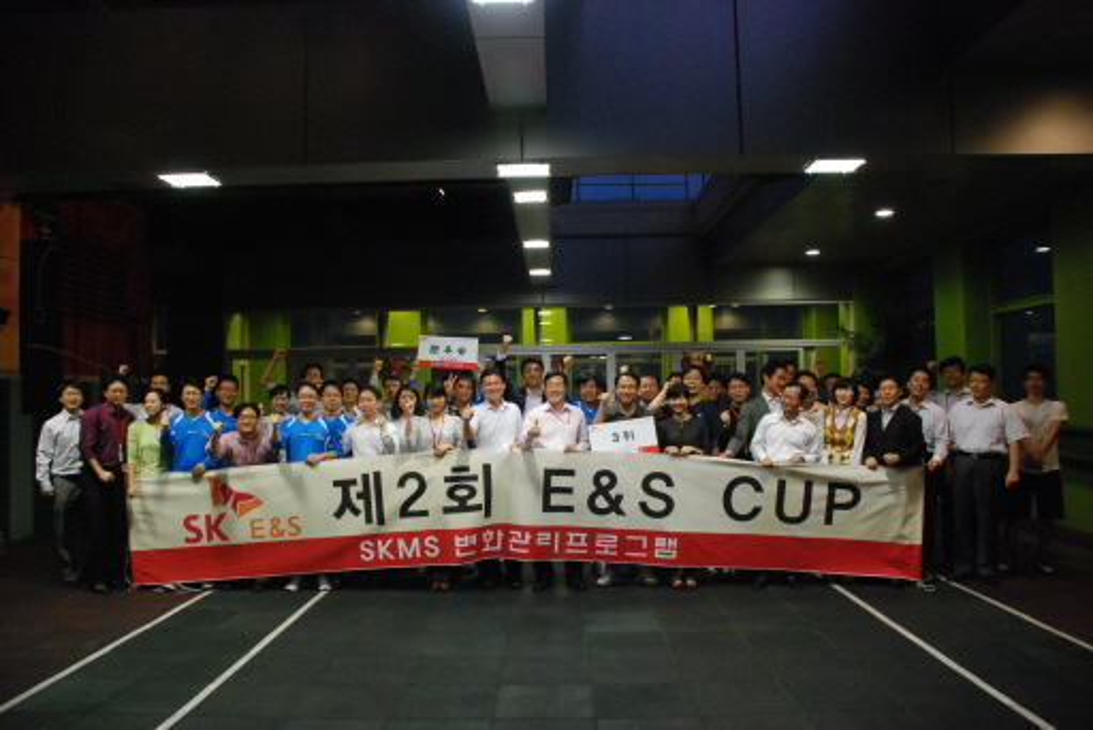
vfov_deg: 48.0
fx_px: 820
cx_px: 546
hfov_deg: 67.4
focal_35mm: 27
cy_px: 365
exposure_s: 1/100
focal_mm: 18
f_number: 3.5
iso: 1600
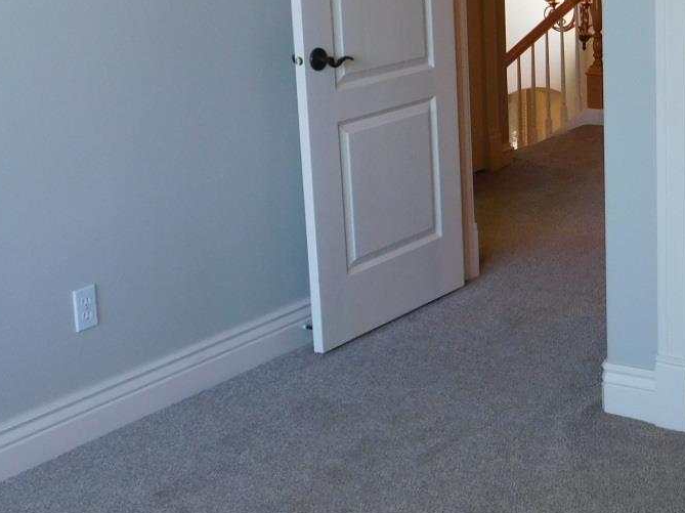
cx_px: 575
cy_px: 134
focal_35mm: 67
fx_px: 1325
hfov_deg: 28.2
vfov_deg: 21.7
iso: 125
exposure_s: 1/30
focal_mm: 4.9
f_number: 3.2
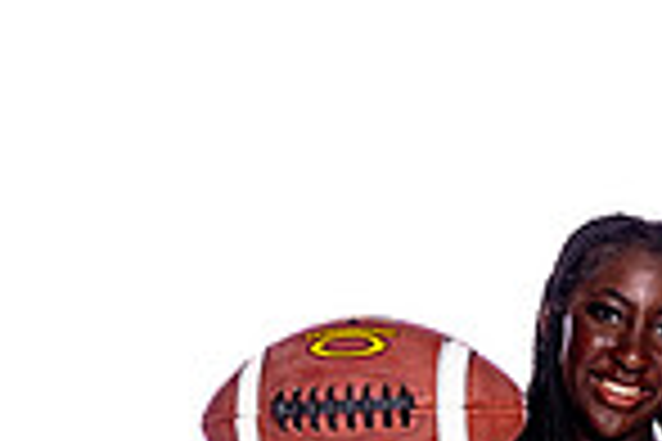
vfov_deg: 8.7
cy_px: 968
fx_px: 2703
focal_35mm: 147
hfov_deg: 13.9
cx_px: 504
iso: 100
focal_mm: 48
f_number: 5.6
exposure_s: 1/250
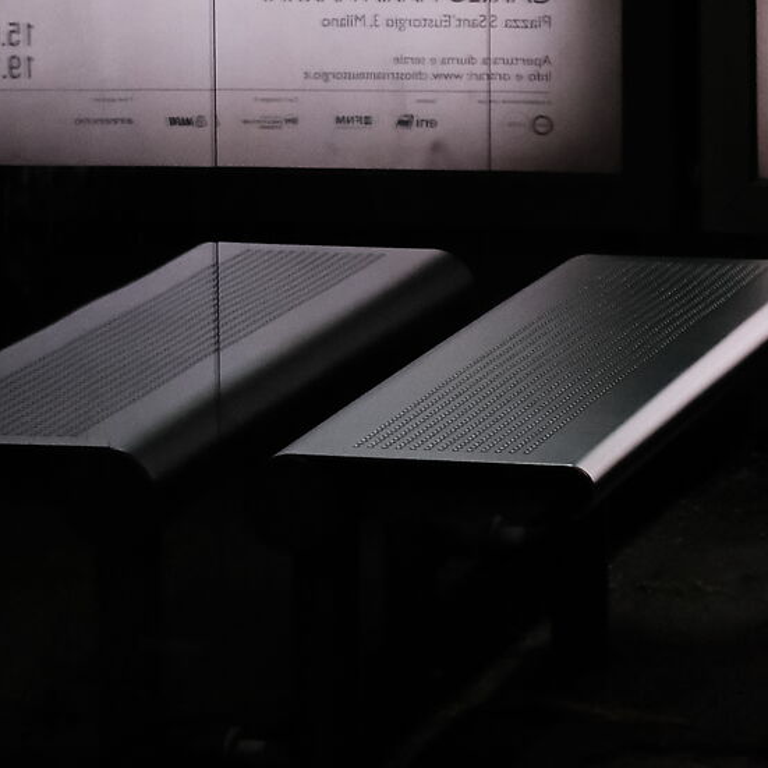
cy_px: -258
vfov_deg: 7.6
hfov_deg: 7.7
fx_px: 5673
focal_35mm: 226
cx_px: 456
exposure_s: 1/105
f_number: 4
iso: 3200
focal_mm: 40.7
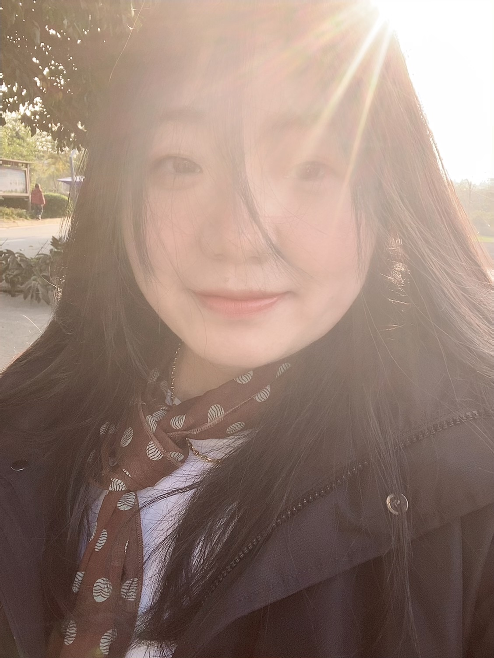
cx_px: 247
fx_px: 571
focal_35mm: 30
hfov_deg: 46.8
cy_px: 329
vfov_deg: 60.0
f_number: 2.2
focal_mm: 2.71
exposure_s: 1/130
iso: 25
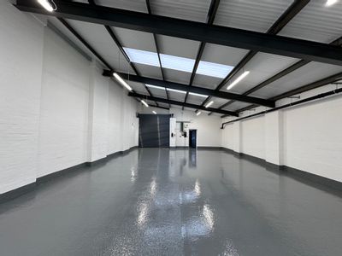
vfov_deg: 85.7
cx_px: 171
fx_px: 138
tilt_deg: +2.6
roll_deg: -0.7
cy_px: 128
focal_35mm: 14
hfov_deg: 102.1
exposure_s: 1/100
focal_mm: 2.22
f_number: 2.2
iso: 125
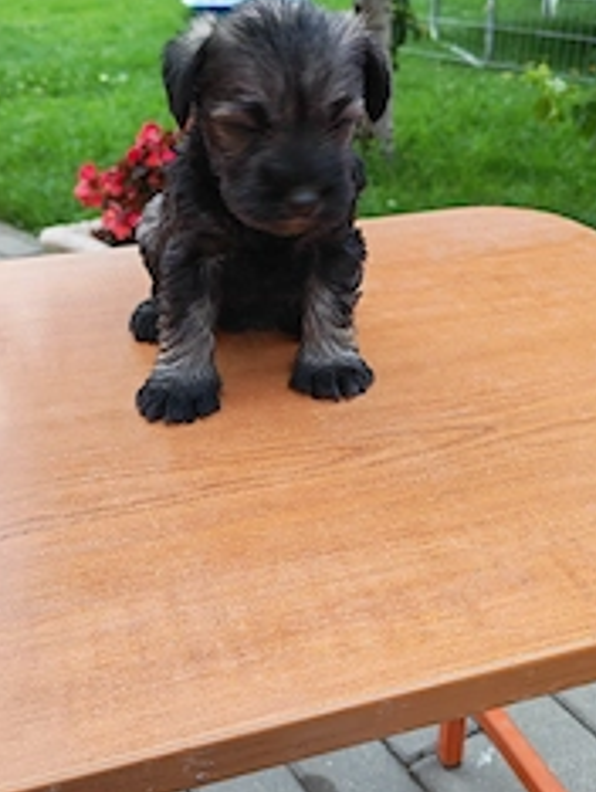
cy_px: 349
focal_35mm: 41
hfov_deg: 35.0
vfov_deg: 45.6
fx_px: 940
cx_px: 230
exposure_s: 1/110
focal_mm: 6.12
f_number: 1.9
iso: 500
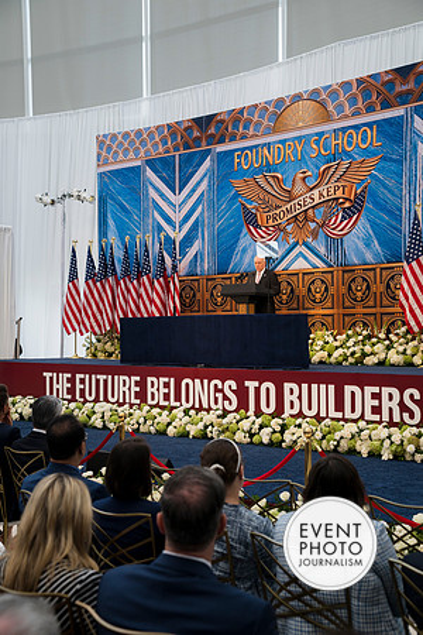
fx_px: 775
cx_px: 212
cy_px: 318
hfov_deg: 30.5
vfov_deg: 44.5
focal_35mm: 44
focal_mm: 44
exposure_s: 1/160
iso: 320
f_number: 4
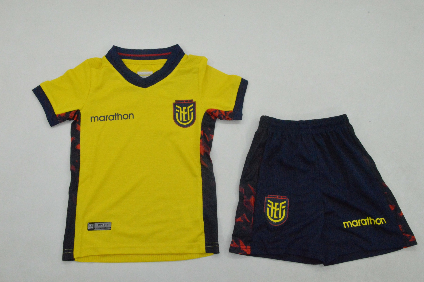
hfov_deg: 49.6
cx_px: 212
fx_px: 459
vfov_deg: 34.1
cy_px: 141
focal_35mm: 39
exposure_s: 1/200
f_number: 25
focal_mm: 26
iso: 6400
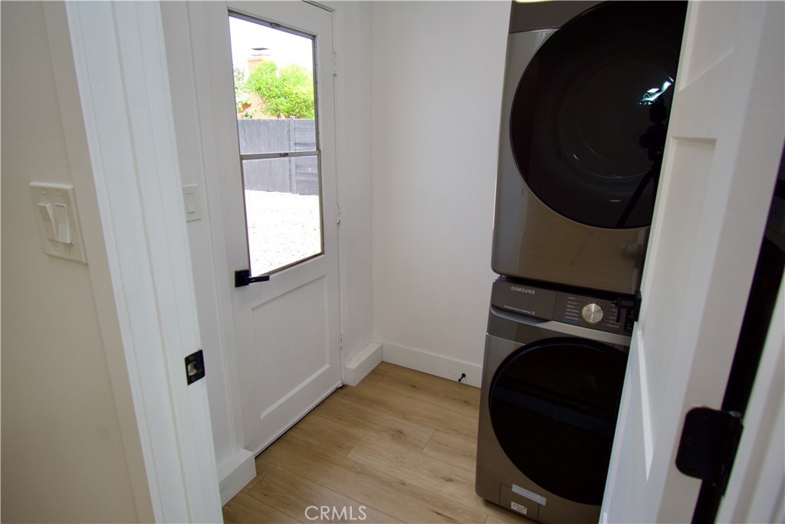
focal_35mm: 20
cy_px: 262
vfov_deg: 63.2
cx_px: 392
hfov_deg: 85.4
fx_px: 425
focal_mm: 13
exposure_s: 1/125
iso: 320
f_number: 5
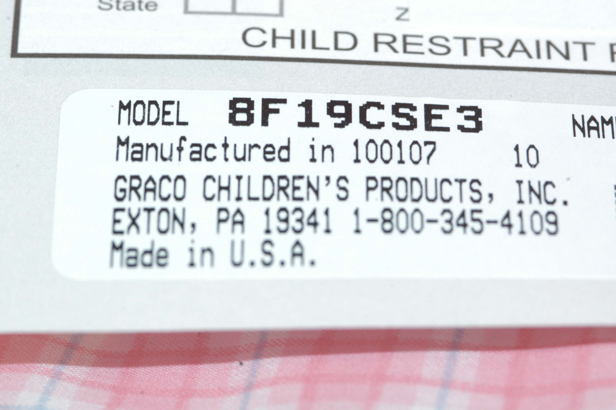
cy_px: 205
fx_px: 2693
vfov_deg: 8.7
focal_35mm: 158
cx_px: 308
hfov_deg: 13.1
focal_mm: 105
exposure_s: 1/60
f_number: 9
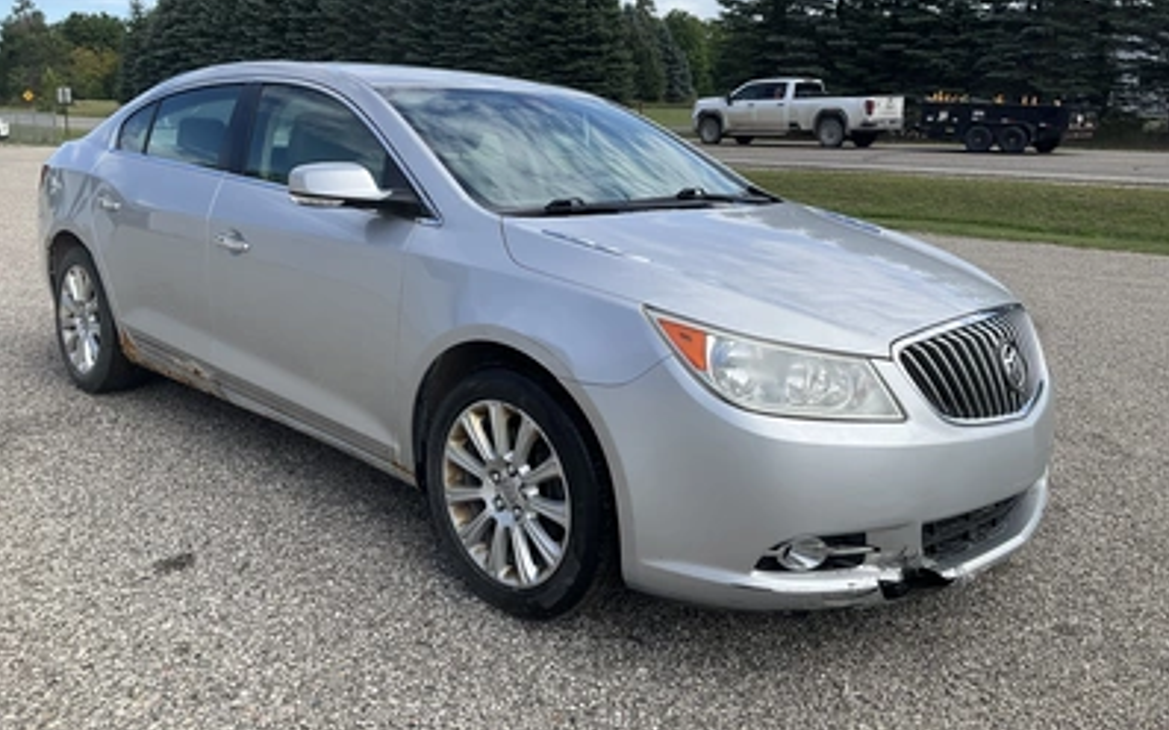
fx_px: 987
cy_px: 300
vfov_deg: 40.4
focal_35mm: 31
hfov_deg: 61.2
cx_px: 586
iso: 25
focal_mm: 3
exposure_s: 1/1311
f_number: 1.8
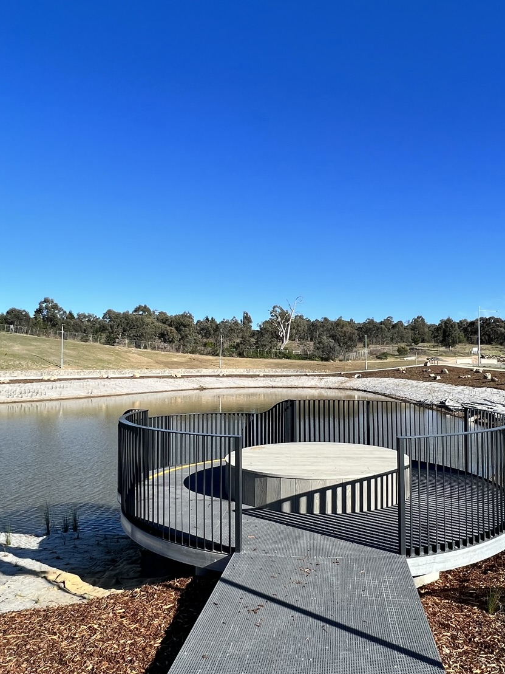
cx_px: 287
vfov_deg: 71.6
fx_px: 467
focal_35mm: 24
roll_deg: -0.6
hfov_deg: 56.6
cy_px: 345
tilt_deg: +3.2
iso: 32
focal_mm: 1.57
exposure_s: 1/1623
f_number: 1.8
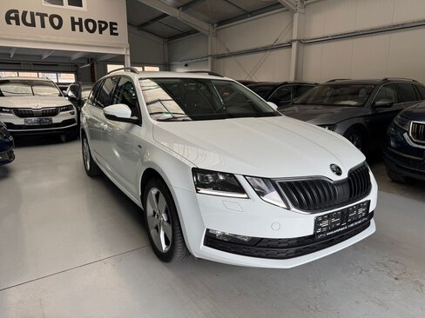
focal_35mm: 24
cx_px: 212
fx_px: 295
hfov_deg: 71.6
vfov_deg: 56.8
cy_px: 159
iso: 125
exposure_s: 1/121
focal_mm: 6.76
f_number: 1.78
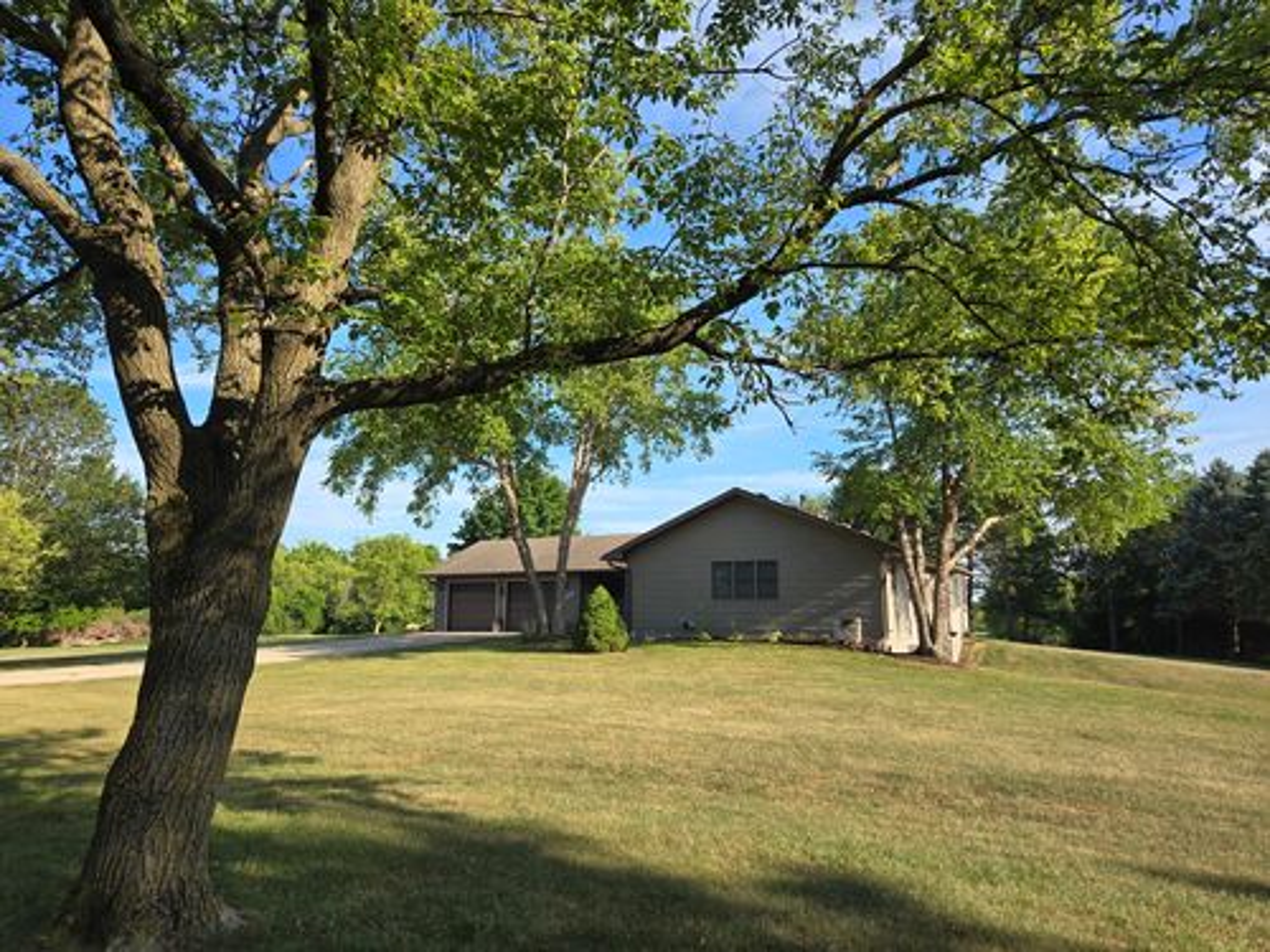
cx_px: 635
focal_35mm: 23
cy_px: 476
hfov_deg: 73.9
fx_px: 844
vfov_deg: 58.9
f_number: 1.8
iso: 25
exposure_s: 1/816
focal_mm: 5.4
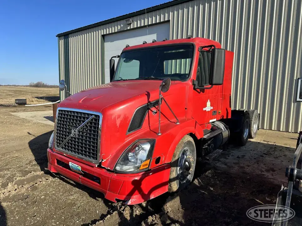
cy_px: 113
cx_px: 151
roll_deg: +0.1
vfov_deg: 56.8
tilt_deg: -5.5
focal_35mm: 24
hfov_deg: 71.6
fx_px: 209
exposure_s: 1/3155
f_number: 1.78
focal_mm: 6.86
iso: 80
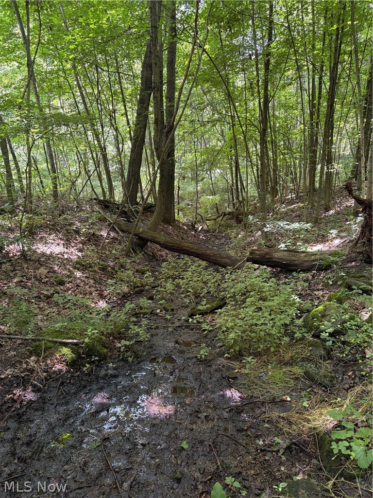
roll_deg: +2.3
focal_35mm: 26
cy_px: 249
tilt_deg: -17.1
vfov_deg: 67.3
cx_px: 186
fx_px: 374
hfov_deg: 53.1
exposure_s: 1/77
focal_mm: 5.96
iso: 125
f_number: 1.6
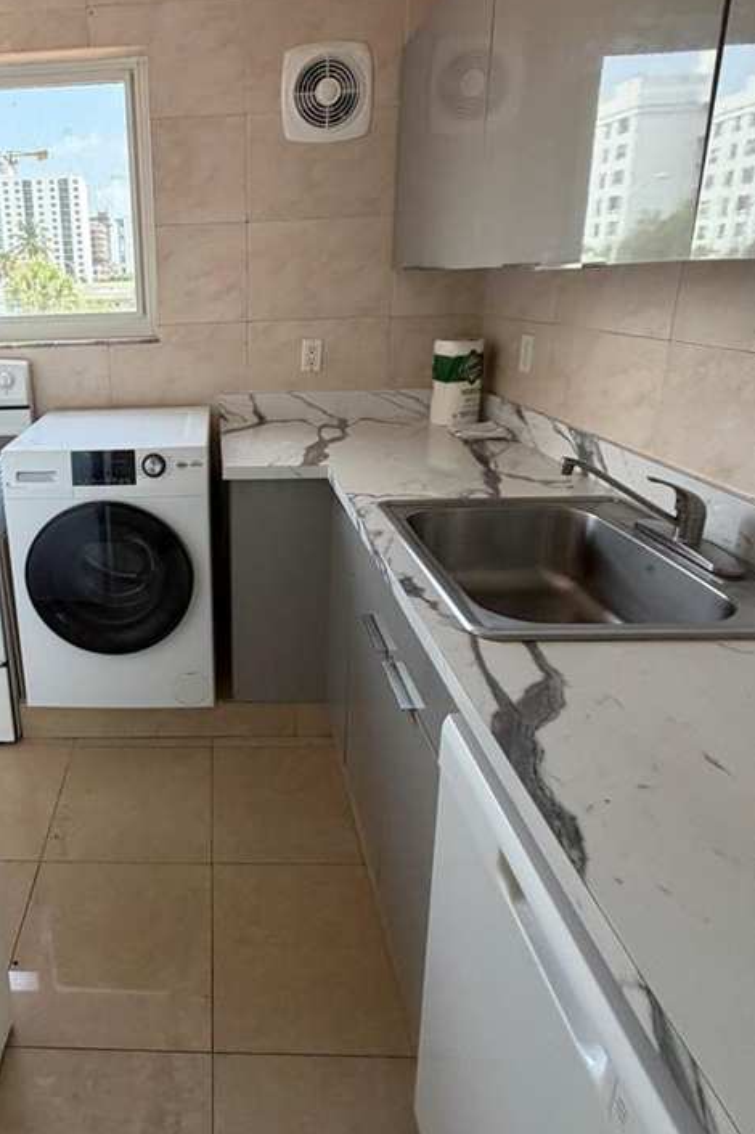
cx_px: 175
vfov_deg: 78.0
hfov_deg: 54.1
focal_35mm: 22
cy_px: 475
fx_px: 693
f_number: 2.2
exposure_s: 1/121
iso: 200
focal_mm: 2.22
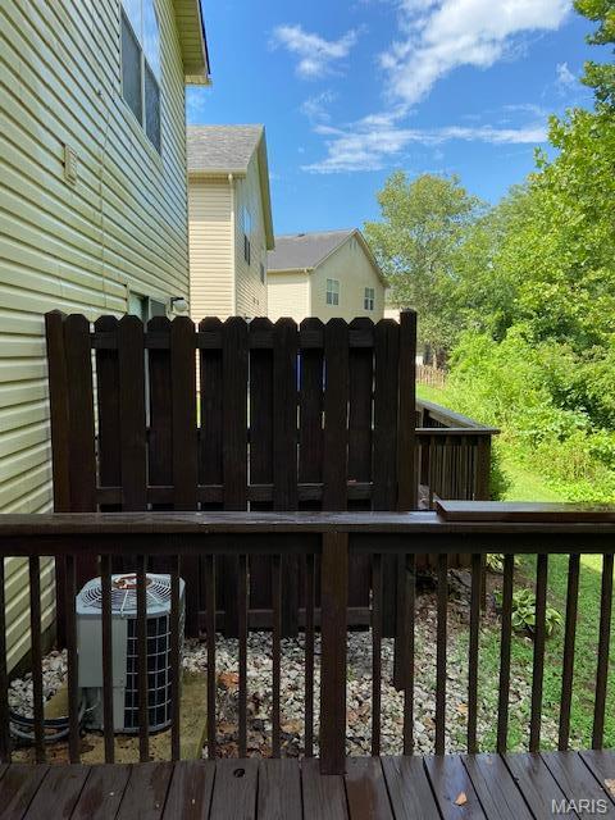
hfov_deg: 53.1
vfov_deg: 67.3
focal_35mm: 26
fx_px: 616
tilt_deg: -6.0
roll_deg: +0.0
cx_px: 308
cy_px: 410
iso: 32
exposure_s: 1/1072
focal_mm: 4.25
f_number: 1.8
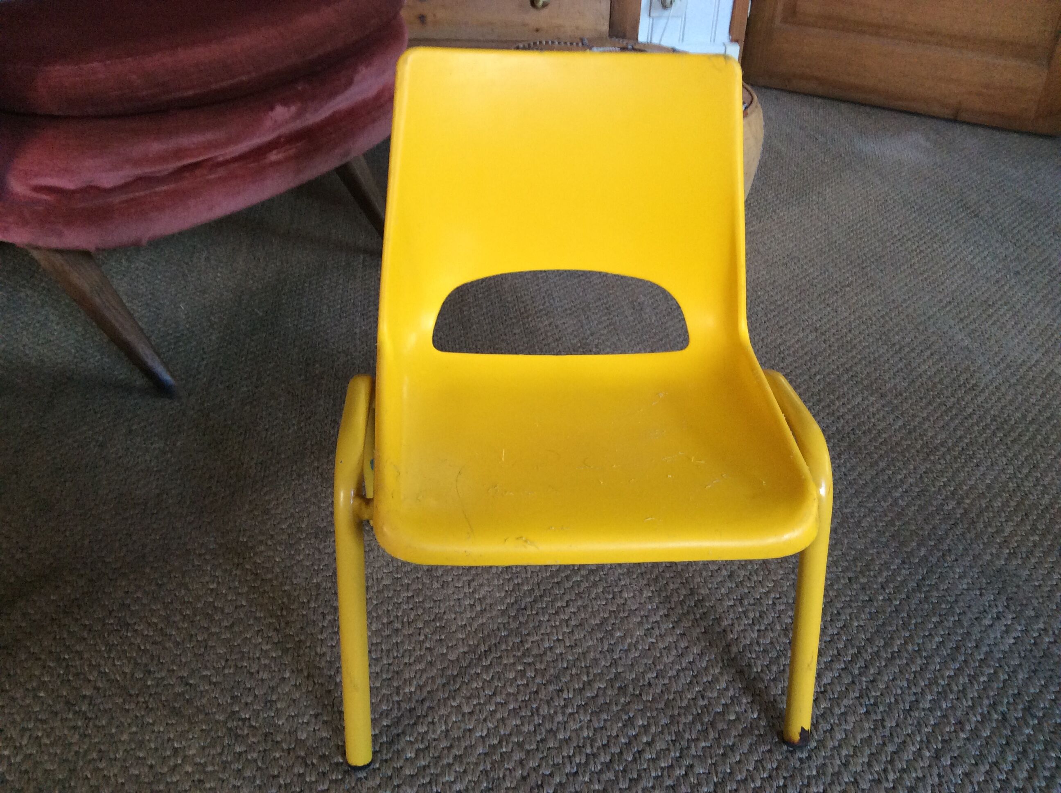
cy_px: 396
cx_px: 530
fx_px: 979
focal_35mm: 32
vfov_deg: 44.1
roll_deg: -0.5
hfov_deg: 56.9
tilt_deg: -32.1
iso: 125
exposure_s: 1/25
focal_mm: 3.3
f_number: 2.4
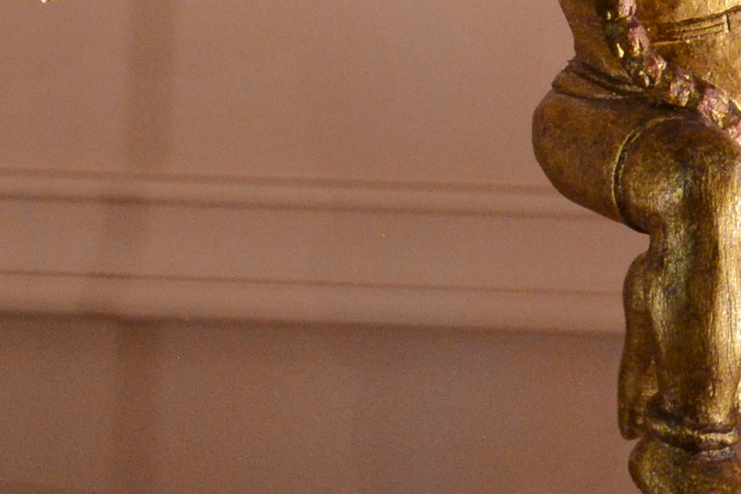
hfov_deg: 6.2
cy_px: -378
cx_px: 211
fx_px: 6811
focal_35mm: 331
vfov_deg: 4.1
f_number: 8
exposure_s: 1/15
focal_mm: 55
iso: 2500
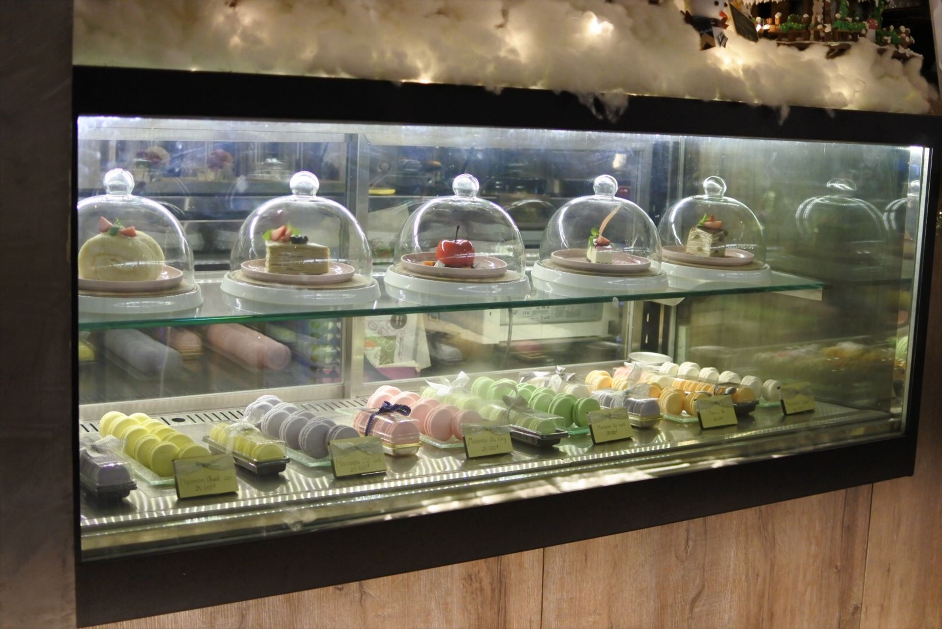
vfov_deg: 27.6
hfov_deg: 40.3
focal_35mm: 49
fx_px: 1283
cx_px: 471
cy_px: 314
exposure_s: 1/160
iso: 800
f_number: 1.8
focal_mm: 18.5
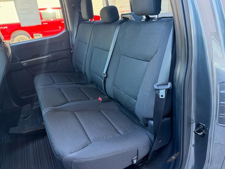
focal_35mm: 25
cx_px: 111
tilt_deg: -21.9
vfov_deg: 54.9
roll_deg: +6.7
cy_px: 82
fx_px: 163
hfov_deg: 69.4
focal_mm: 6.76
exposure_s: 1/60
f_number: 1.78
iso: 320
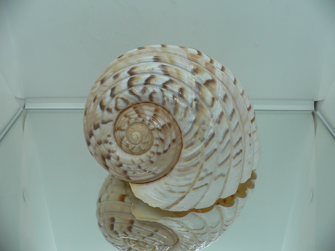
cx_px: 168
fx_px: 339
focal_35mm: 35
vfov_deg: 40.7
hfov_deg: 52.6
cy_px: 126
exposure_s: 1/60
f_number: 2.8
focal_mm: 4.6
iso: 80
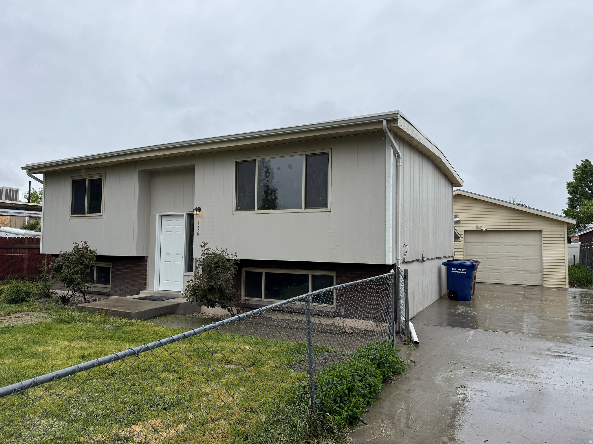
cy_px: 222
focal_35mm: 24
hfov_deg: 71.6
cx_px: 296
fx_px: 411
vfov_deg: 56.8
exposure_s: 1/2445
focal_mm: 6.76
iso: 80
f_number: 1.78
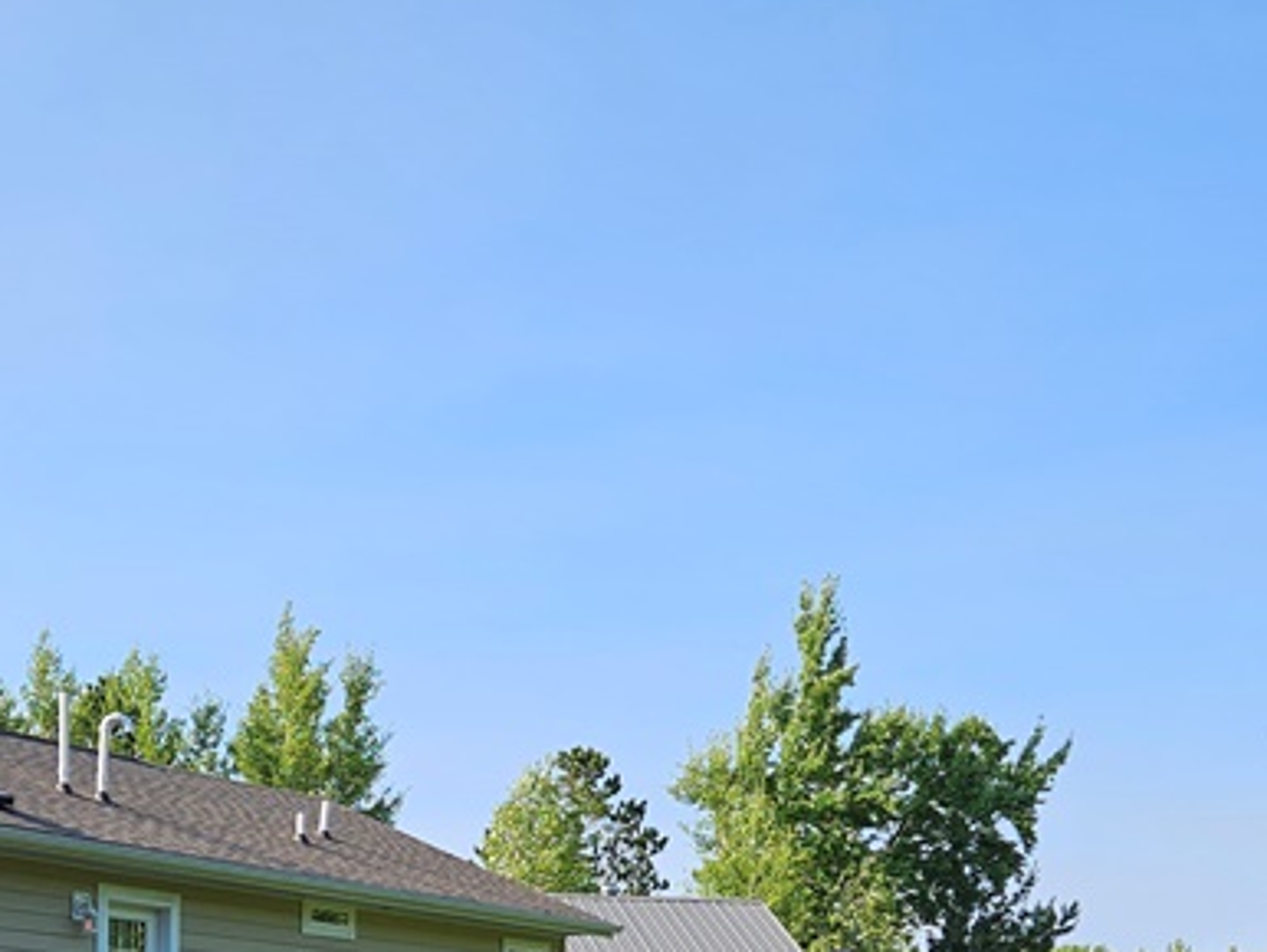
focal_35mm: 61
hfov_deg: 31.2
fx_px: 2234
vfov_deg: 22.2
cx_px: 335
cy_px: 1139
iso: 25
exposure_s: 1/1002
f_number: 1.8
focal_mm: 5.4
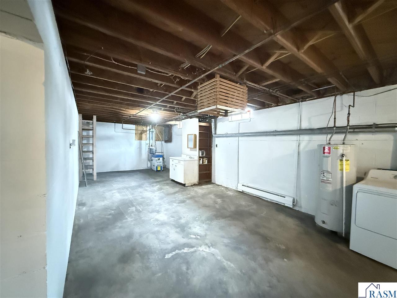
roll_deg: -1.0
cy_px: 149
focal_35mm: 14
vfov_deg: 85.7
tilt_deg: -1.2
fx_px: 161
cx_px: 198
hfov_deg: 102.1
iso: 2000
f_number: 2.2
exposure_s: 1/30
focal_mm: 2.22
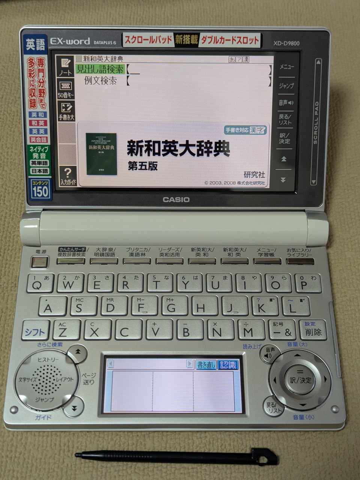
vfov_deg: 39.7
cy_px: 240
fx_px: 666
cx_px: 180
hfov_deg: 30.3
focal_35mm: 48
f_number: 1.85
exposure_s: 1/74.4
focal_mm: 6.81
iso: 153
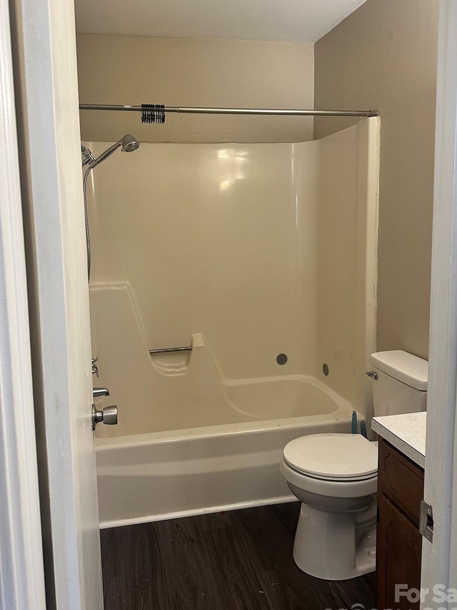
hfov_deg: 49.7
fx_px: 493
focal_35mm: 28
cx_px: 211
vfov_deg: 63.4
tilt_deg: -6.9
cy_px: 280
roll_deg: +1.3
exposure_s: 1/60
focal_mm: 6.86
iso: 200
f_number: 1.78
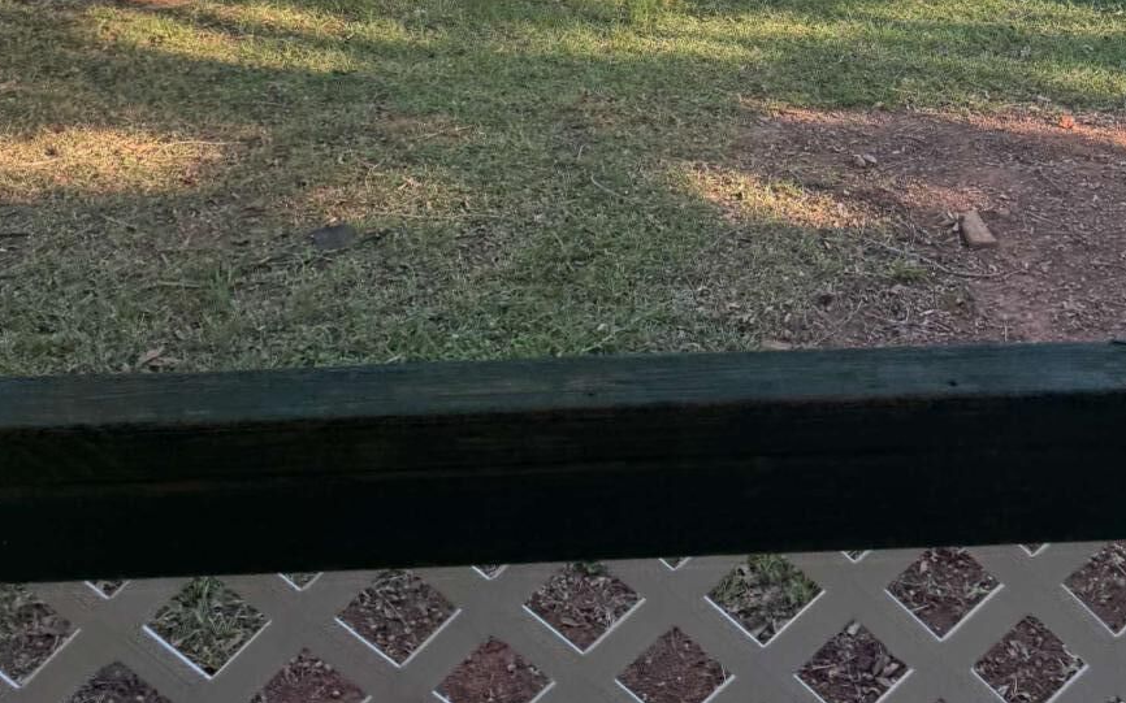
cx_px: 709
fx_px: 1442
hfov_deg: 42.3
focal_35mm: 47
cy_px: -22
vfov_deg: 25.8
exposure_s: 1/535
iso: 100
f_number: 1.78
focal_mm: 6.76
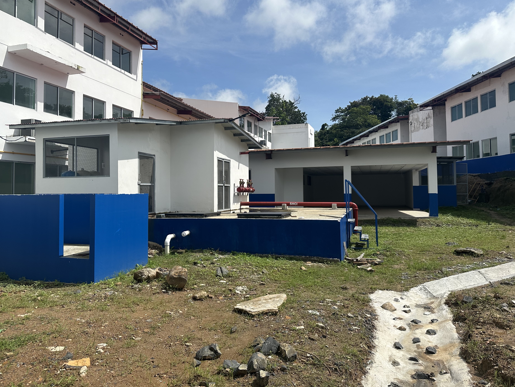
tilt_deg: +3.7
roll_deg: +0.3
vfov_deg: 53.0
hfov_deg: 67.2
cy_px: 180
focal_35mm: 26
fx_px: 387
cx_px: 237
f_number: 1.78
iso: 80
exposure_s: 1/6623
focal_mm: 6.86
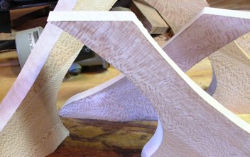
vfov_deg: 21.3
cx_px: 111
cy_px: 89
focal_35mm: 61
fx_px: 416
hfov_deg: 33.4
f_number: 2.8
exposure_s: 1/3.6
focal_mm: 5.8
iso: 108
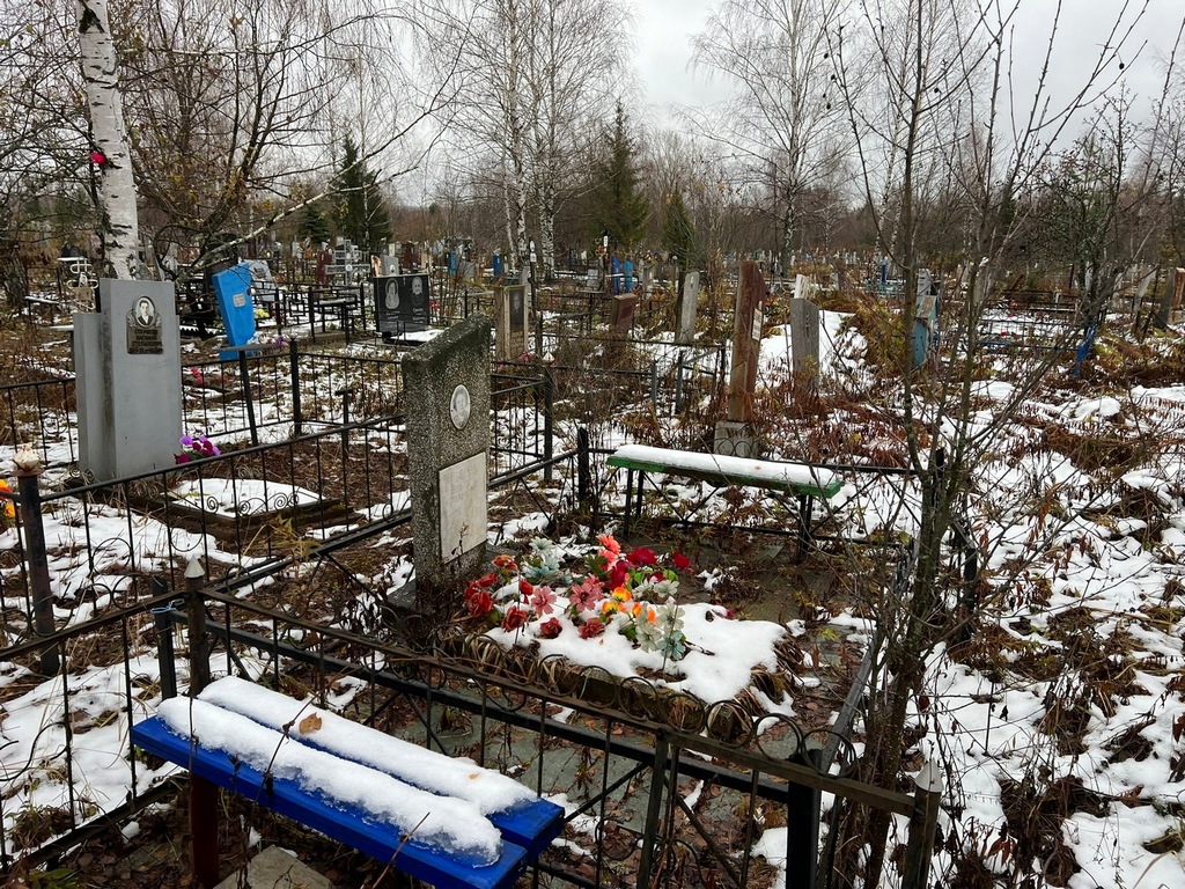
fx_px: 890
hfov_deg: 67.3
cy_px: 444
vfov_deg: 53.1
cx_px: 592
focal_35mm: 26
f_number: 1.5
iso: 50
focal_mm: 5.7
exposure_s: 1/404
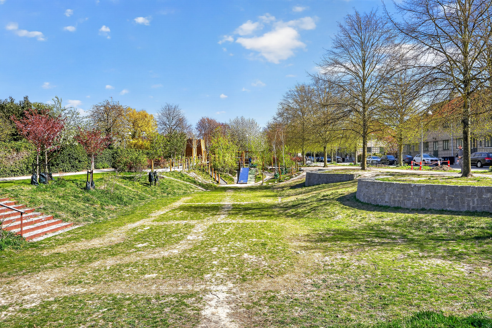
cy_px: 164
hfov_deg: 65.5
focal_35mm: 28
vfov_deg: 46.4
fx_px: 383
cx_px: 246
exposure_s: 1/100
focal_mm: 28
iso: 400
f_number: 8
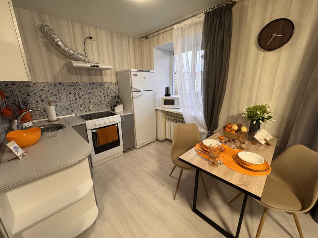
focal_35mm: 14
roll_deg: +0.5
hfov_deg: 102.1
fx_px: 129
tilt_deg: -16.4
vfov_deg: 85.7
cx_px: 159
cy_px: 119
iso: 320
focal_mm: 2.22
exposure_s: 1/73
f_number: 2.2
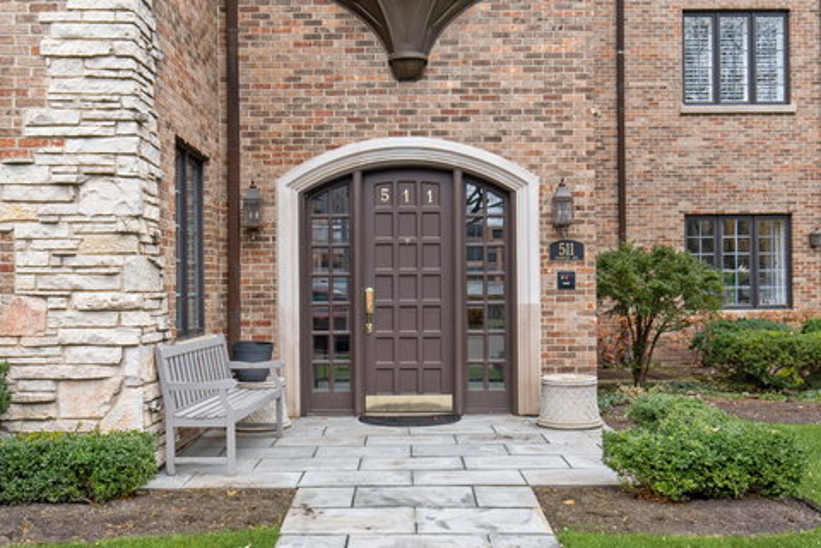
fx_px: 821
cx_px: 410
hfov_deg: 53.1
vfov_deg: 36.9
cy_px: 274
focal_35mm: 36
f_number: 9
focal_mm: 24
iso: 200
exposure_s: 1/20
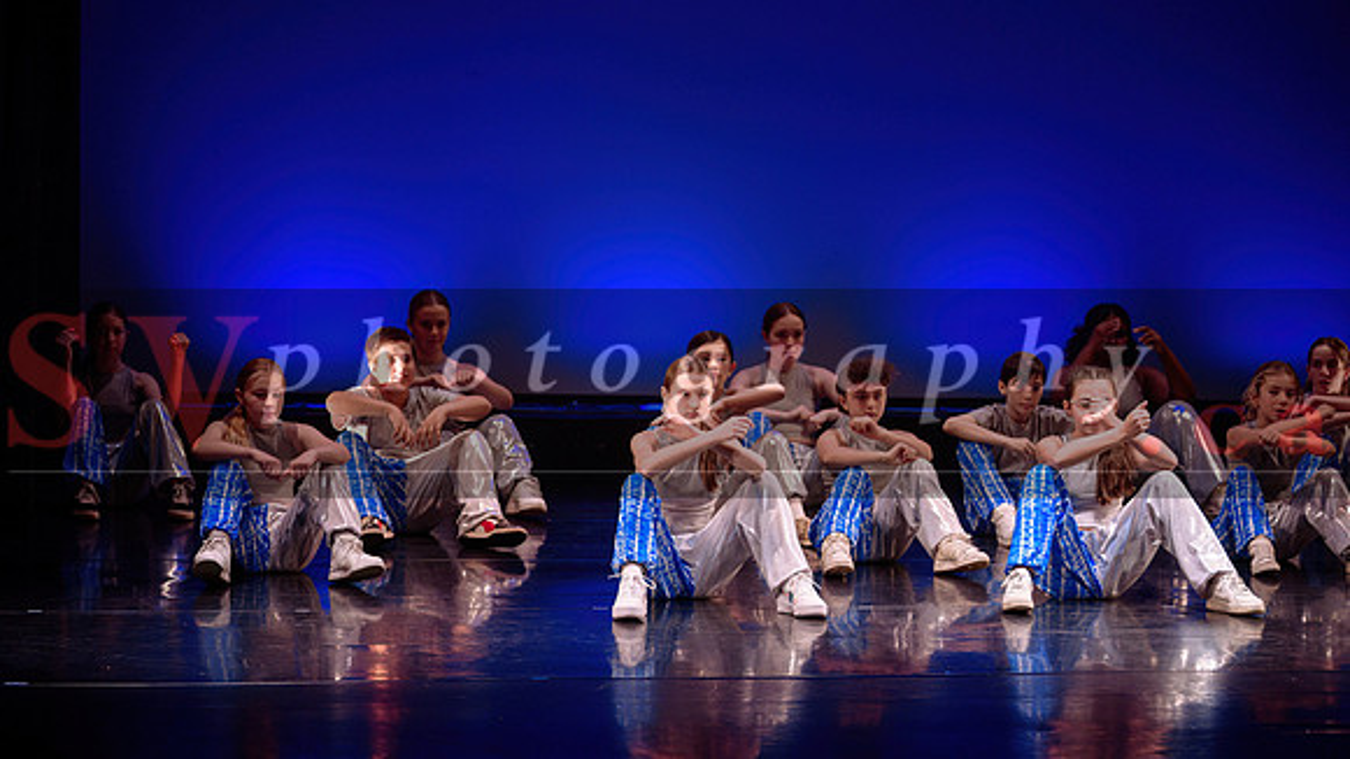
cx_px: 560
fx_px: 4301
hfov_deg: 17.8
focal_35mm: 120
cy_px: 270
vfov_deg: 10.1
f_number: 2.8
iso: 1600
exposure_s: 1/250
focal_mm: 98
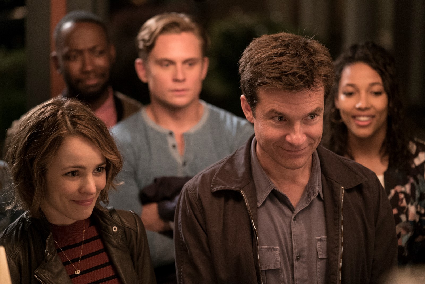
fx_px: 1087
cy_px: 142
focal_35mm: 92
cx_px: 212
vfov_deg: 14.9
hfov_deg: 22.1
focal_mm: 92
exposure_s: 1/100
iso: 6400
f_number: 2.8
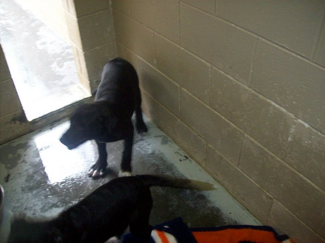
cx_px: 162
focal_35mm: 36
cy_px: 122
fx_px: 338
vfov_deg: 39.6
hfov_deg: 51.4
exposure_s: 1/64
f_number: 2.7
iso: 200
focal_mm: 6
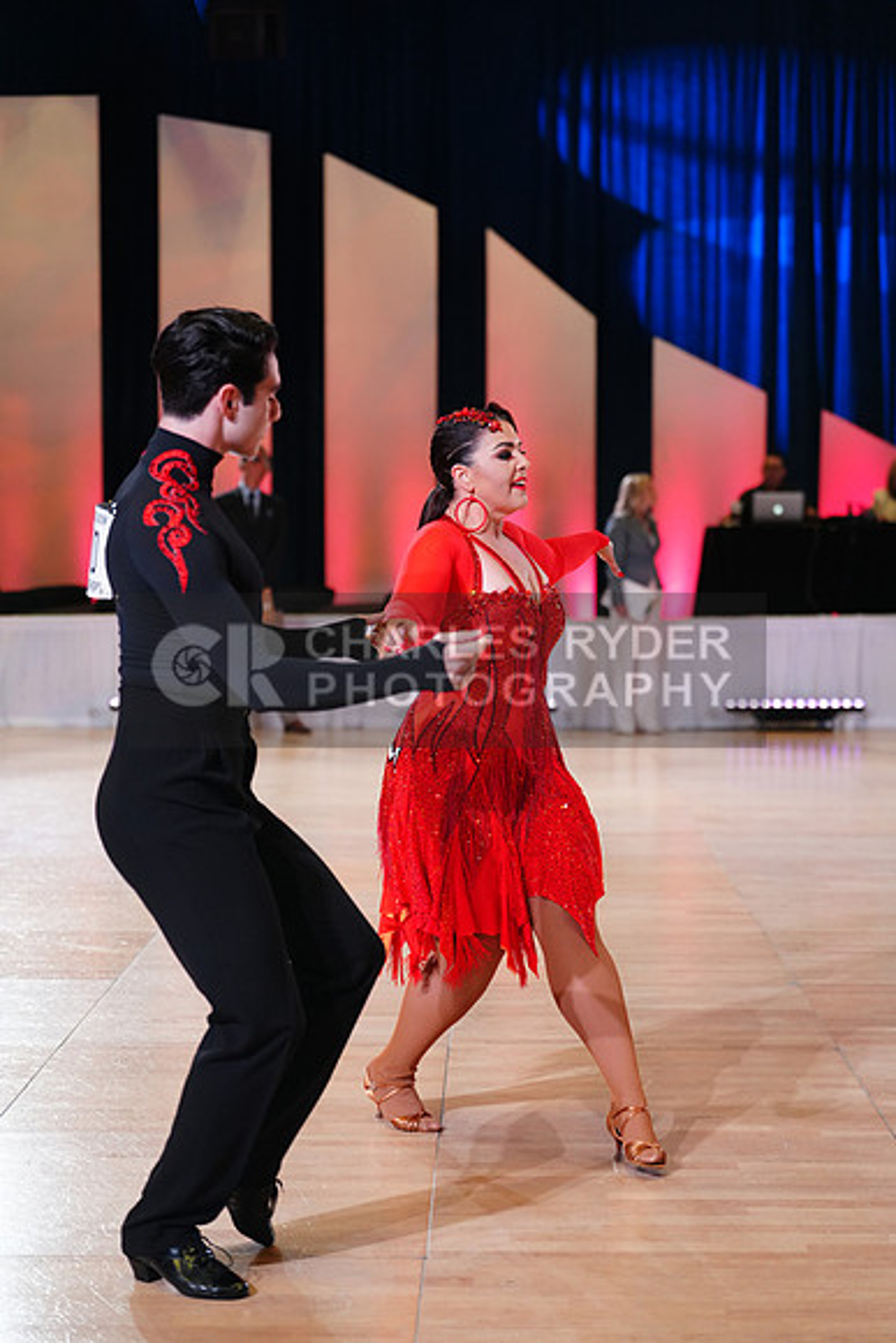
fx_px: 2612
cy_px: 672
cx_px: 448
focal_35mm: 70
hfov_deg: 19.5
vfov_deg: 28.8
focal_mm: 70
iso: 2000
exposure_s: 1/400
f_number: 2.8
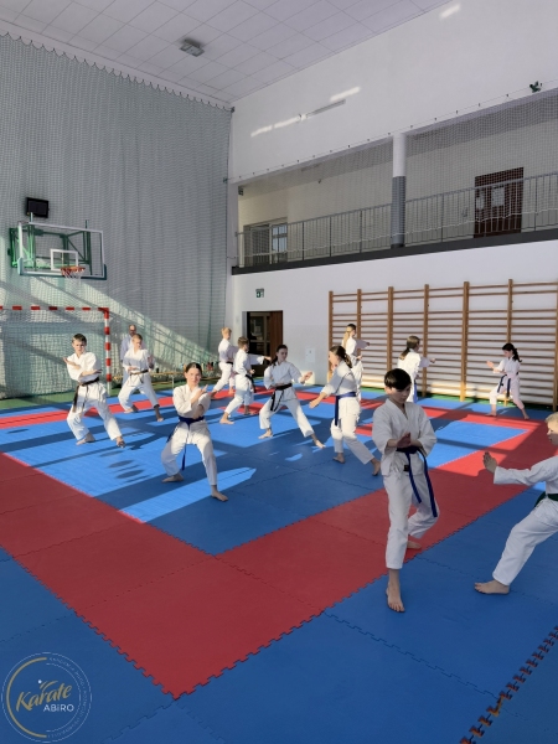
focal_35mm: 24
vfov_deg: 71.6
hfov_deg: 56.8
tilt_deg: -4.9
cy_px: 372
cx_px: 279
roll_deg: +0.0
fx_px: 516
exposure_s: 1/1560
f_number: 1.78
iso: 80
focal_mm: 6.76
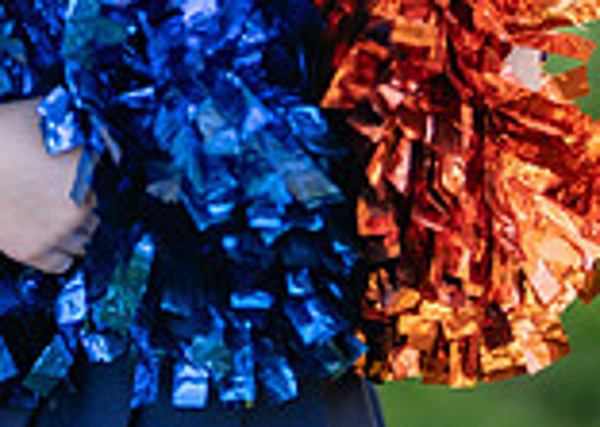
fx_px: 3506
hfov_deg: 9.8
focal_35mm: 206
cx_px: 226
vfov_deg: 6.9
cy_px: -214
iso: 100
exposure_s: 1/640
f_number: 1.2
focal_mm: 50
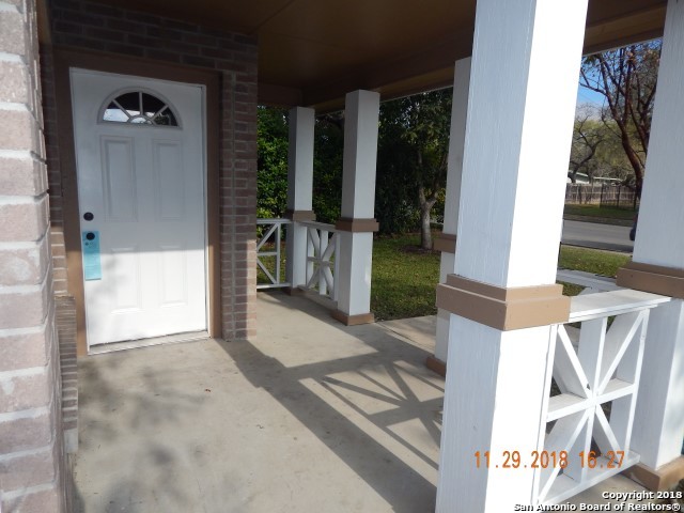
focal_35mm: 23
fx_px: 454
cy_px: 256
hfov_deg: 73.9
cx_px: 342
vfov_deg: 58.9
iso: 125
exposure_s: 1/640
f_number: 6
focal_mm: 4
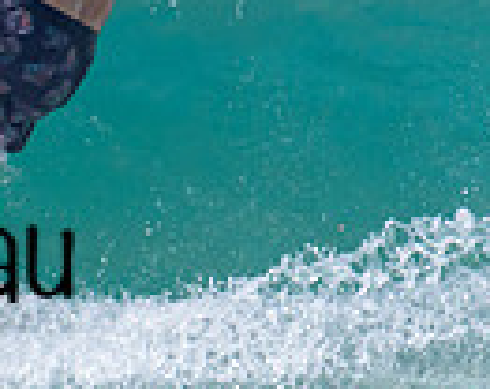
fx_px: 66005
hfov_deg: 0.4
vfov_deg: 0.3
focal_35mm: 4565
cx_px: 23
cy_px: 58
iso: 560
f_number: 11
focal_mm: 800
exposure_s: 1/2000
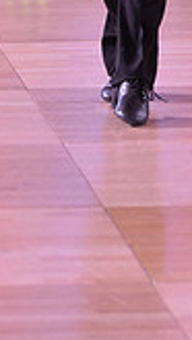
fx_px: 6633
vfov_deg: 2.9
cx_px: 241
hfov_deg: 1.7
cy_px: -173
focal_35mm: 734
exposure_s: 1/250
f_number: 5.6
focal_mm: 200
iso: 2000
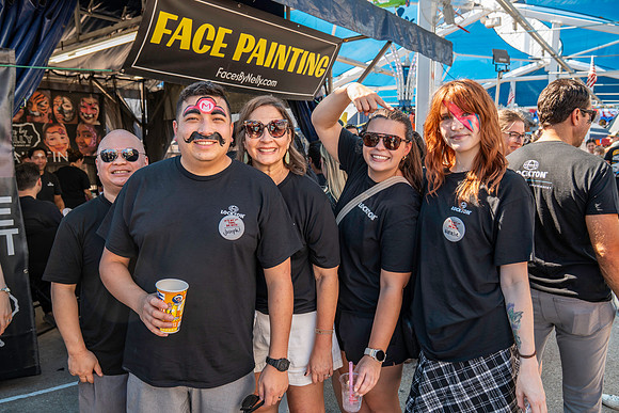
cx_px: 310
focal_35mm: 28
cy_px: 206
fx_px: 482
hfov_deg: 65.5
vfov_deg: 46.4
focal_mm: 28
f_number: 4.5
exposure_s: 1/200
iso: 200
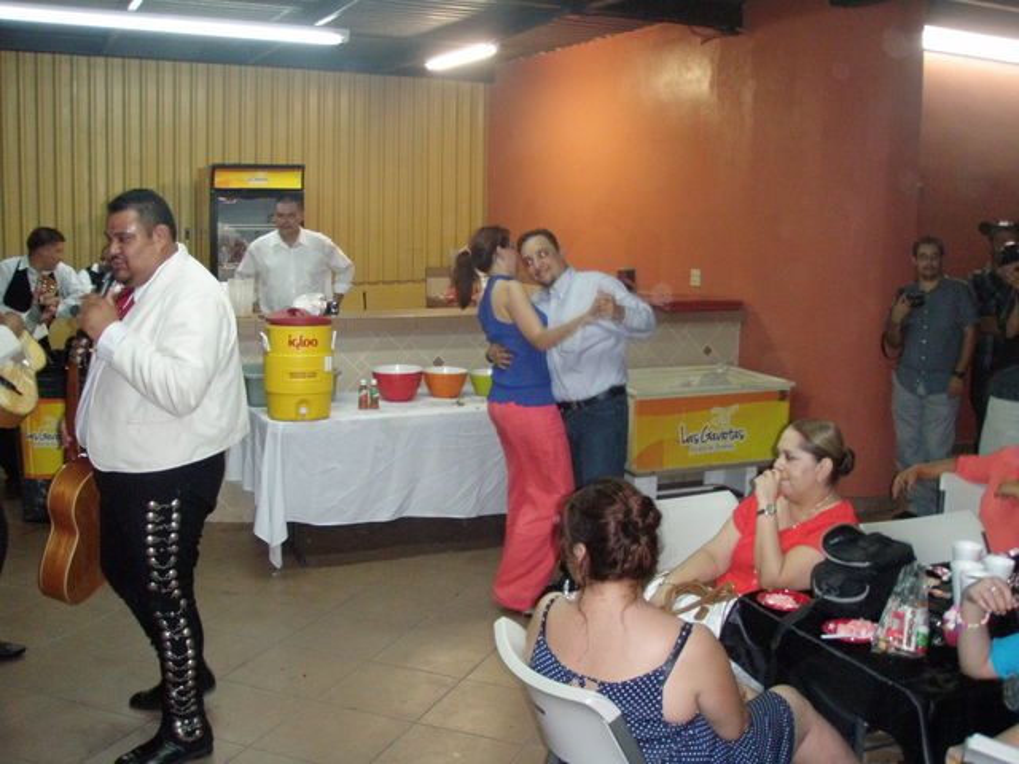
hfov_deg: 49.0
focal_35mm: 38
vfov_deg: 37.7
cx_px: 510
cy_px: 382
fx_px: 1119
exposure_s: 1/30
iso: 400
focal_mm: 6.7
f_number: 3.5
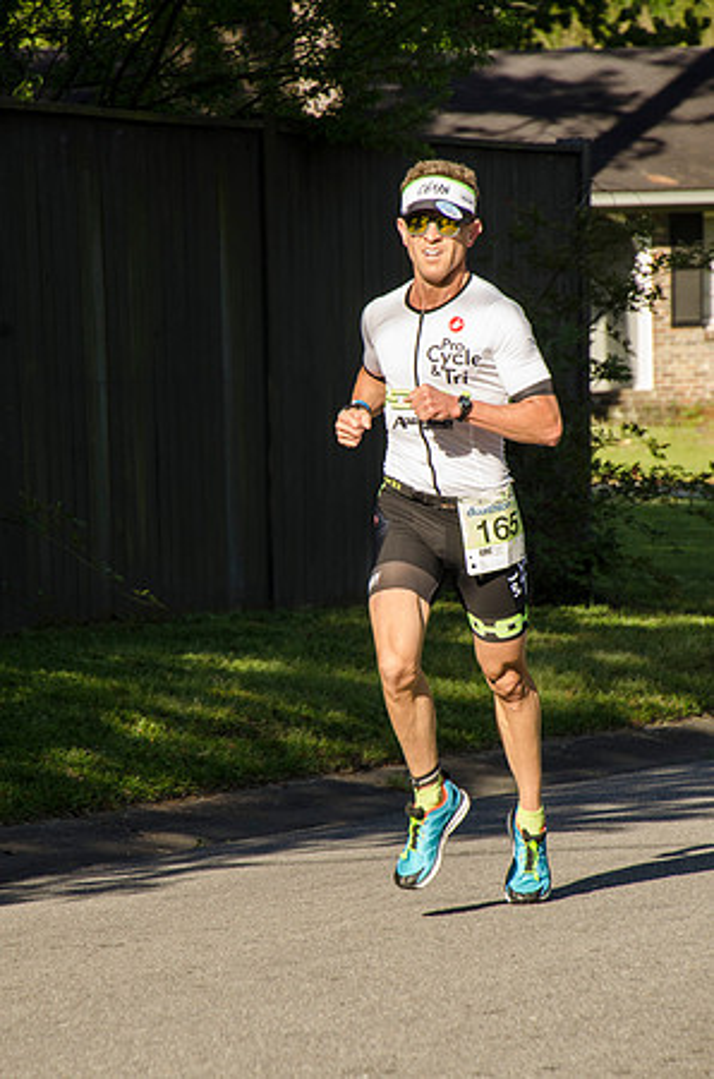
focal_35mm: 248
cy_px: 540
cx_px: 357
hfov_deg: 5.5
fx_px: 7397
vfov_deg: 8.3
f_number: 9
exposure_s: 1/640
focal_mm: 165
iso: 640
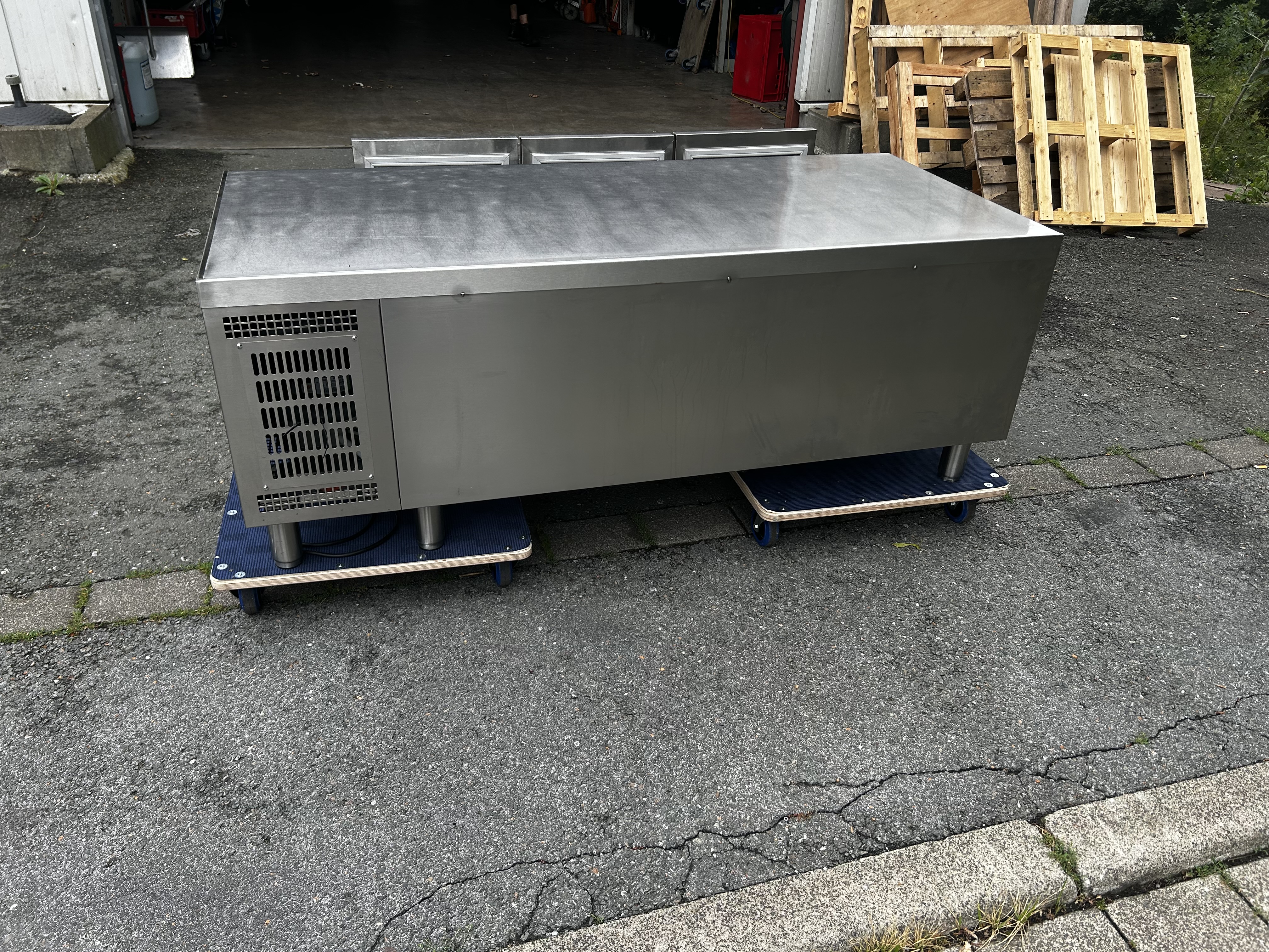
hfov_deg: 67.3
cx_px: 634
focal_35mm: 26
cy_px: 476
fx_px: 953
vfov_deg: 53.1
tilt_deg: -31.5
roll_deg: -2.9
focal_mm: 5.7
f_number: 1.5
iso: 50
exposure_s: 1/401
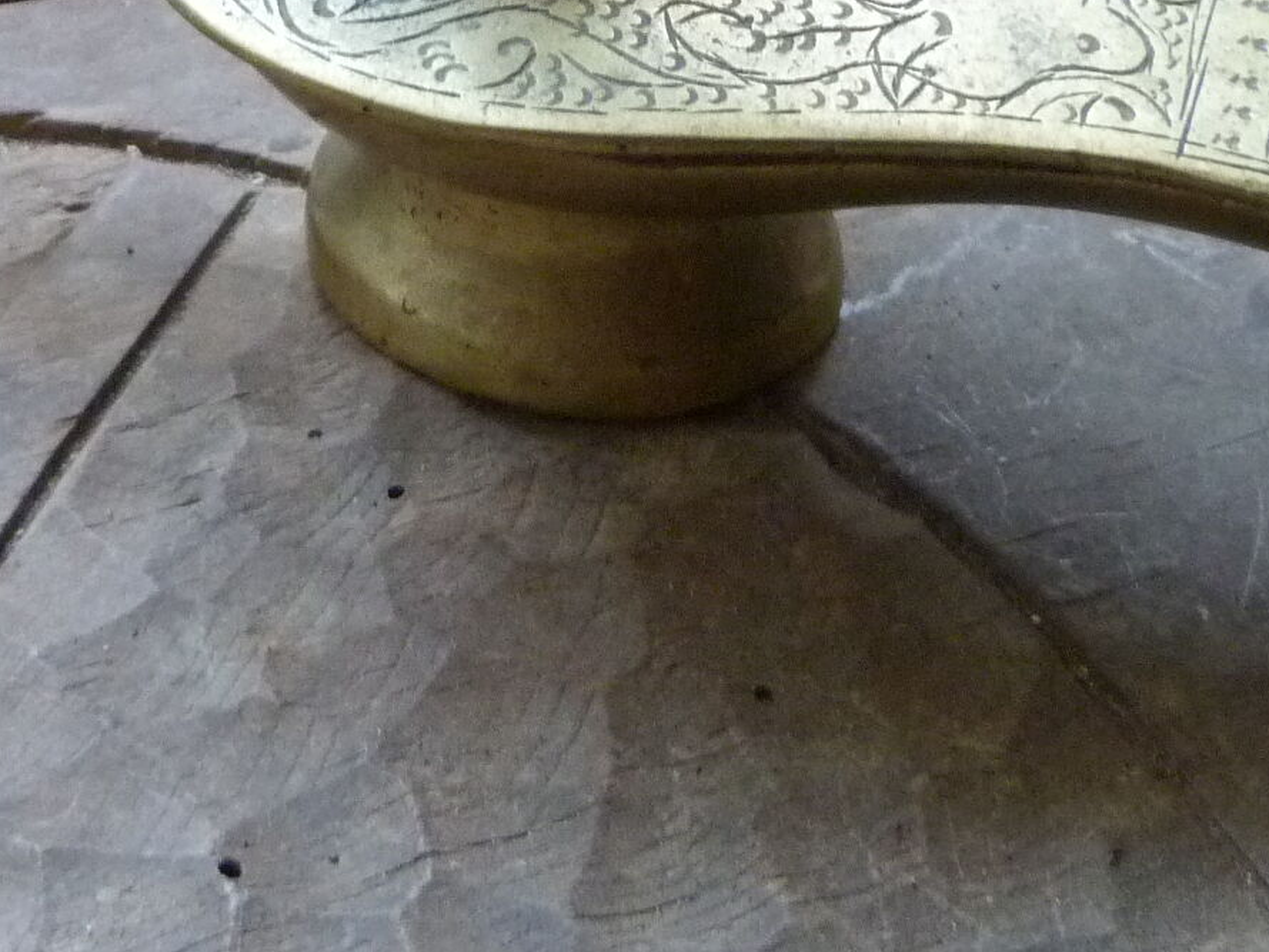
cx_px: 628
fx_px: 2640
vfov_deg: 19.7
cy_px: -63
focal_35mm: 72
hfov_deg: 27.0
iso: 400
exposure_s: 1/30
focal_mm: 4.5
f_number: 2.8
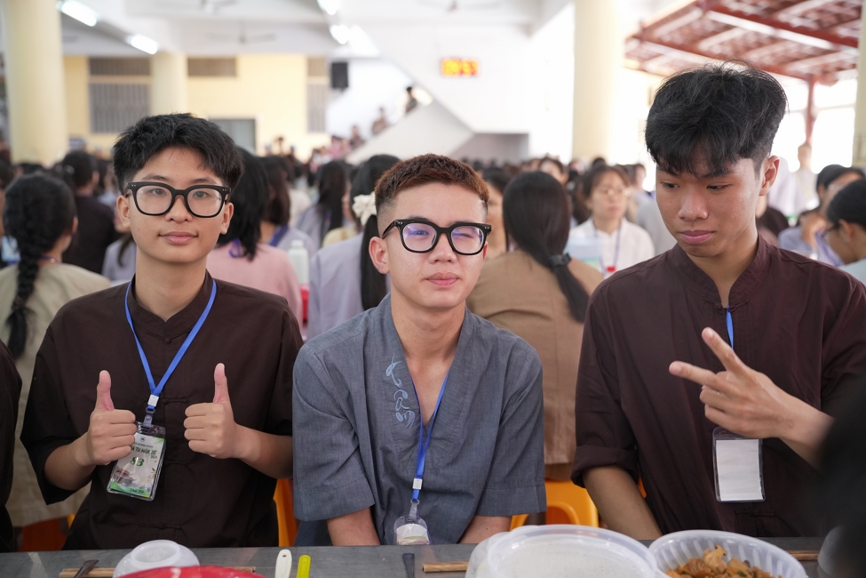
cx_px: 433
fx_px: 842
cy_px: 289
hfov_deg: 54.4
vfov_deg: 37.9
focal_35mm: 35
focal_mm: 35
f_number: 2.8
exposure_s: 1/160
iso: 2500
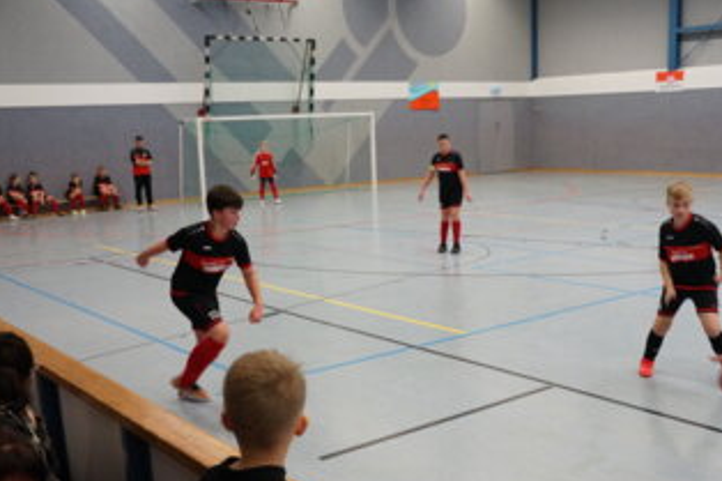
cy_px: 299
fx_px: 842
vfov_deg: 31.7
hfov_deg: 46.4
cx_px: 379
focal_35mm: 42
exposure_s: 1/60
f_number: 7.1
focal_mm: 22
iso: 1600
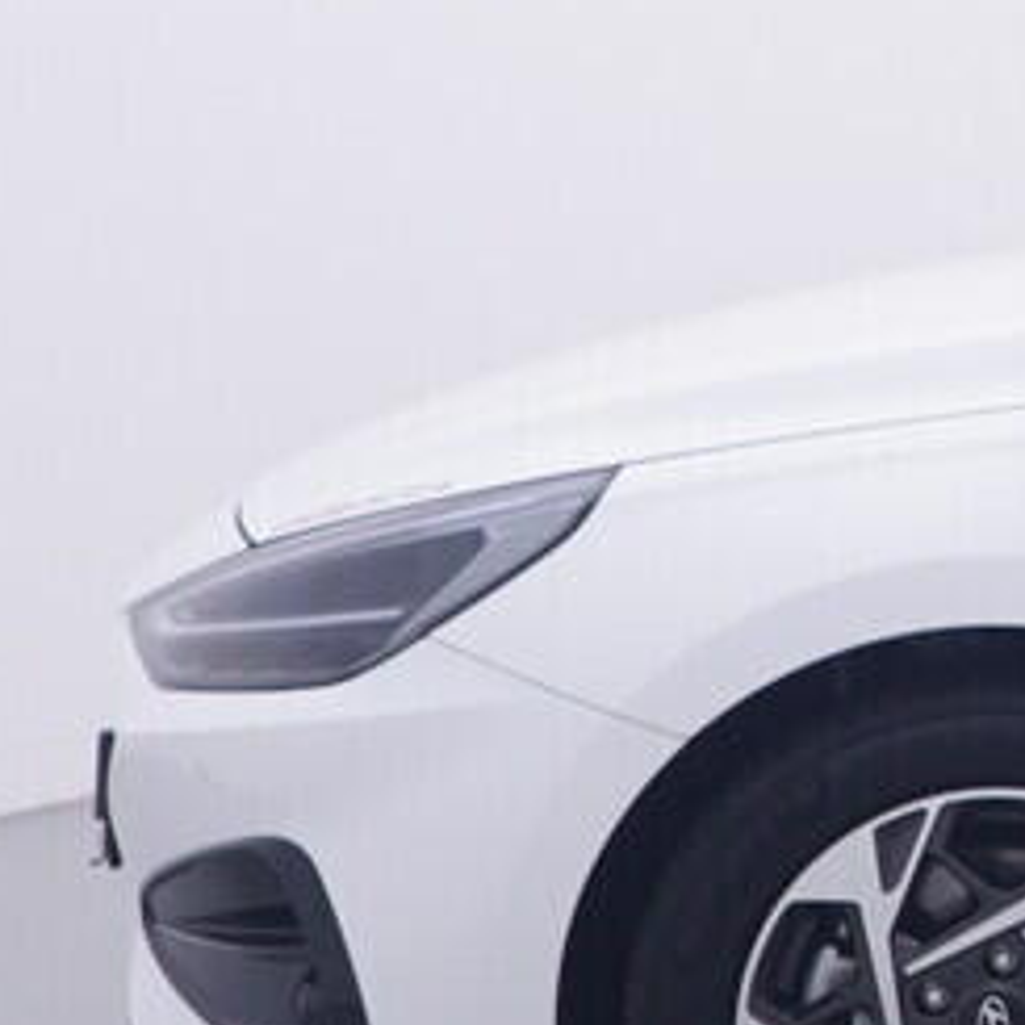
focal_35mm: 112
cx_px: 2385
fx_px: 3769
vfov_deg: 15.4
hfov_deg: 12.5
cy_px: 251
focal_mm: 15
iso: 200
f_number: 5
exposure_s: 1/80
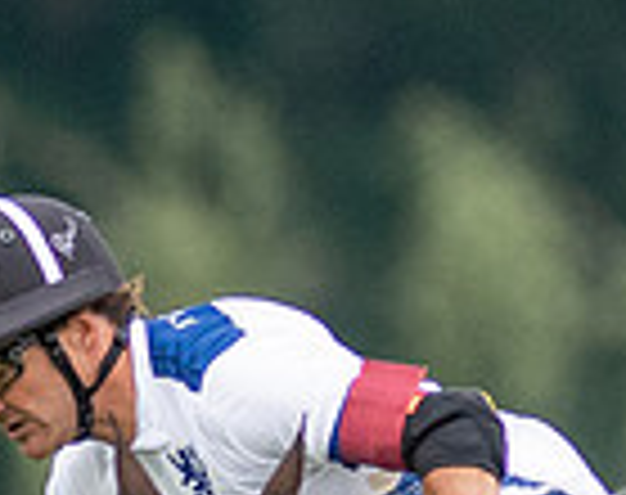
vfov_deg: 0.5
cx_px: -445
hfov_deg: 0.6
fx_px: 61713
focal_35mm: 3345
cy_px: 1170
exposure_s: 1/4000
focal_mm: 300
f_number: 2.8
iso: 640
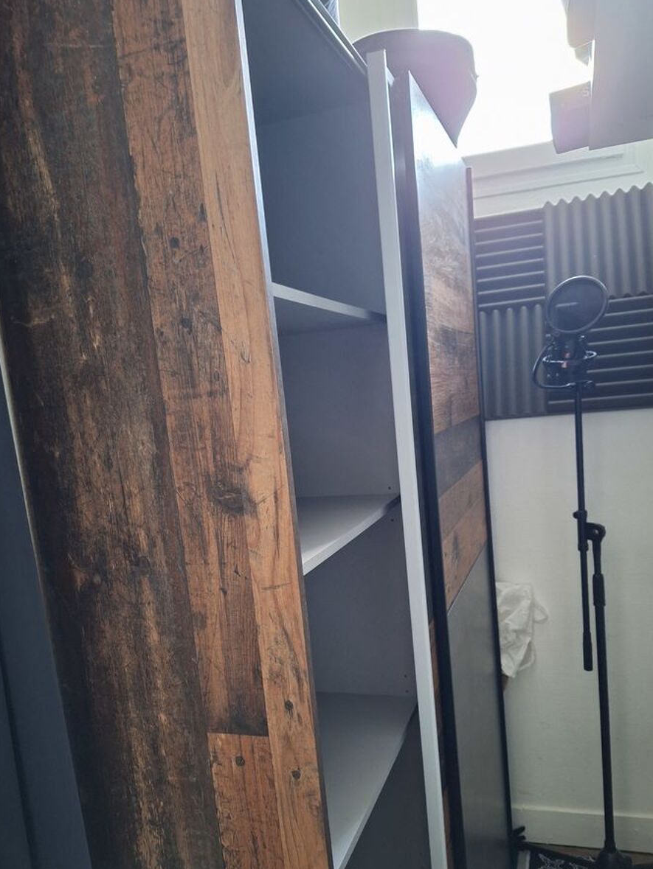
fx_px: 654
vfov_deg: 67.2
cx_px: 355
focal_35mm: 26
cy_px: 471
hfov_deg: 53.0
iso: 400
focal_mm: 5.54
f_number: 1.8
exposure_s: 1/20
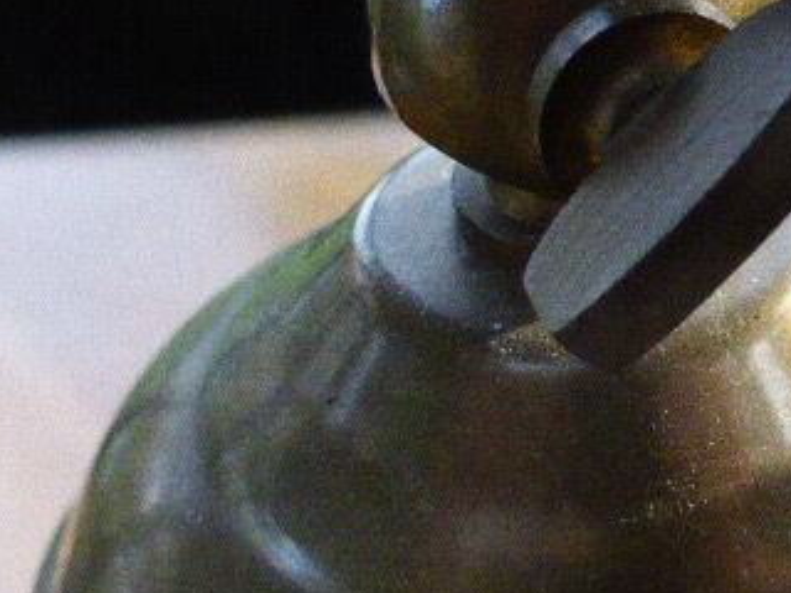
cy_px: 410
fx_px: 2239
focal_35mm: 98
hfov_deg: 19.9
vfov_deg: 15.1
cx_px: 608
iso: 1600
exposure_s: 1/250
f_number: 4.2
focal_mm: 8.5
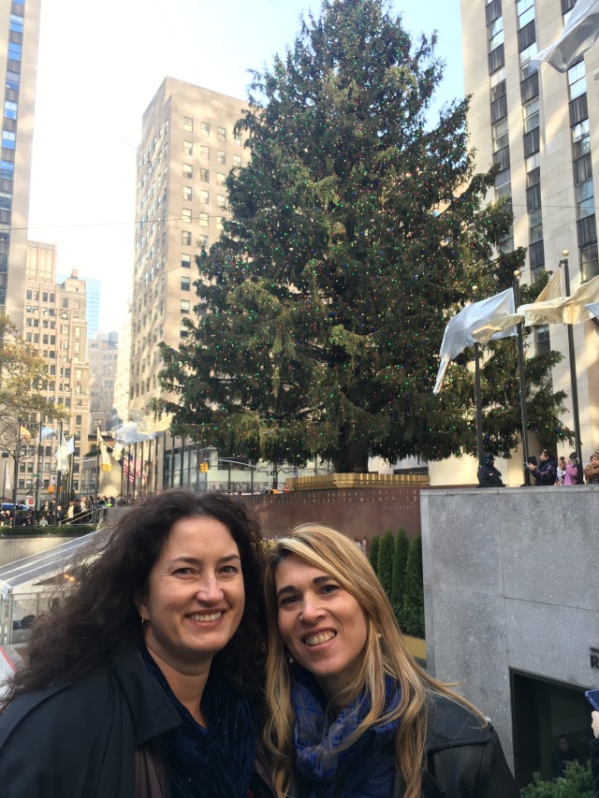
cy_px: 399
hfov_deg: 48.2
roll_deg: +0.8
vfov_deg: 61.7
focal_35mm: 29
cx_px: 300
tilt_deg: +10.0
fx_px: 669
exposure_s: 1/120
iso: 32
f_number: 2.2
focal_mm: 4.15
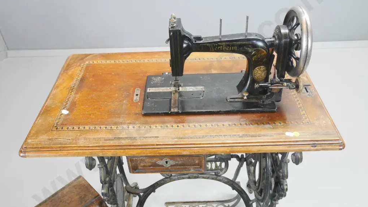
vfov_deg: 35.6
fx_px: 322
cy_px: 93
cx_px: 185
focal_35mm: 33
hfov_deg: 59.5
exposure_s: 1/60
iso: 3200
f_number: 4.5
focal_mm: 15
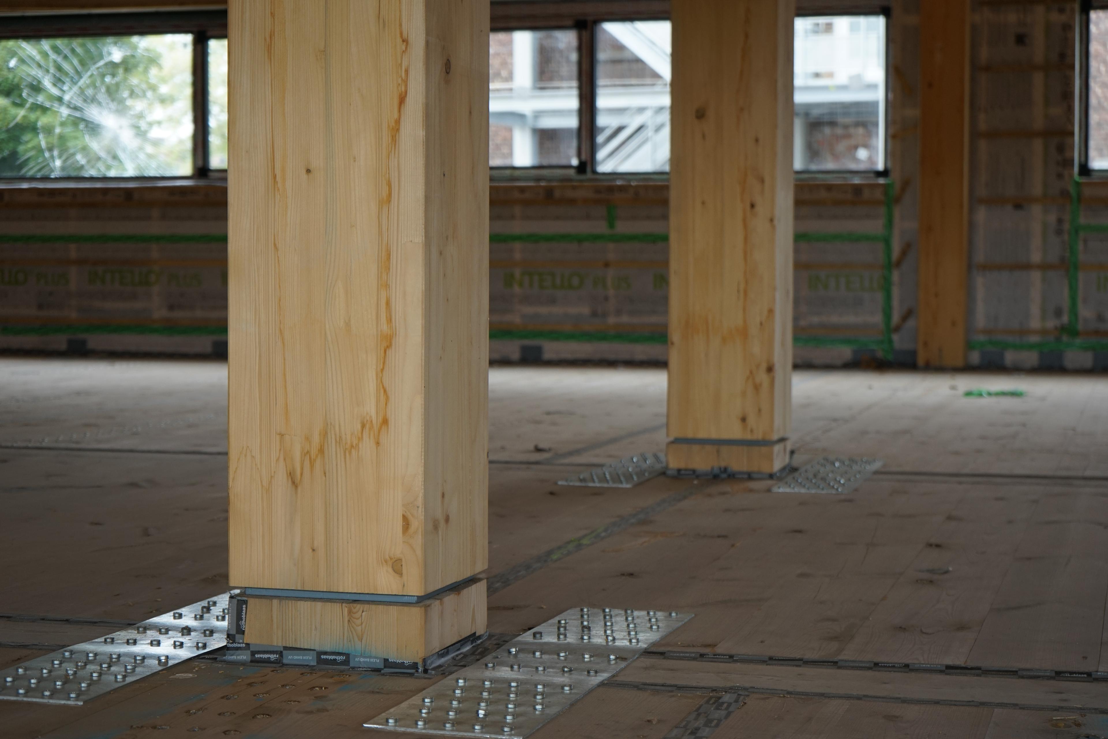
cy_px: 370
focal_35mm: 66
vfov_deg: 20.6
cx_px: 554
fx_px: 2031
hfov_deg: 30.5
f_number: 5.6
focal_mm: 66
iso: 400
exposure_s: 1/160
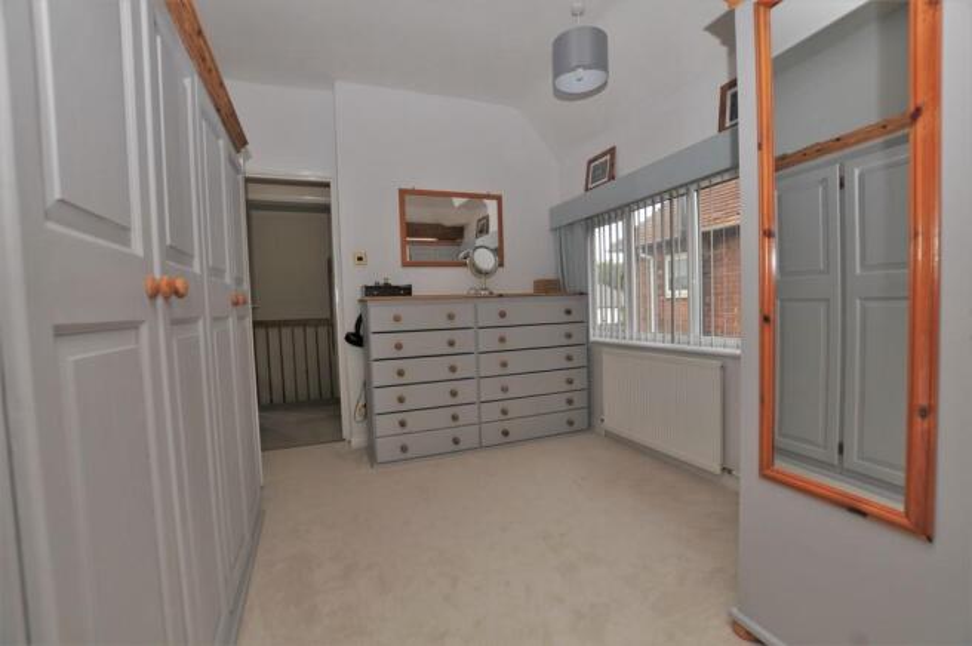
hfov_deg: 100.4
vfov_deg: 77.2
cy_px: 323
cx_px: 486
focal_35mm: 15
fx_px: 405
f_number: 5
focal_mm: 10
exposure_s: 1/60
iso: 200
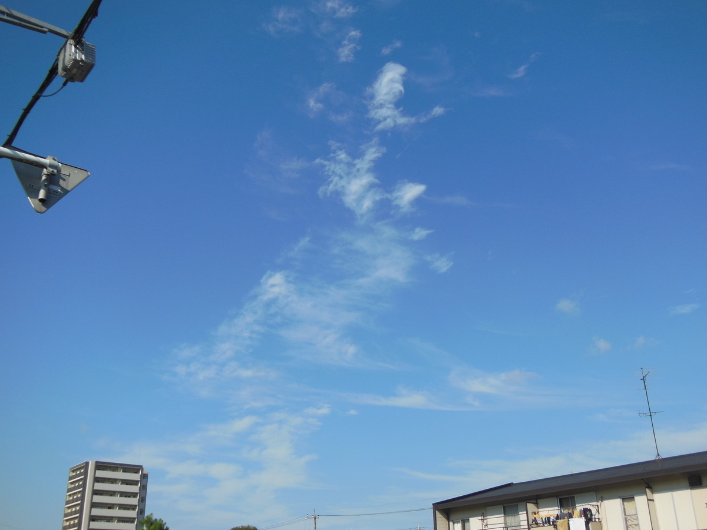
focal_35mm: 39
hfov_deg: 47.9
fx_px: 797
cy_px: 265
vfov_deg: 36.8
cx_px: 354
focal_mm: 6.9
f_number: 4.1
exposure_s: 1/1250
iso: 125
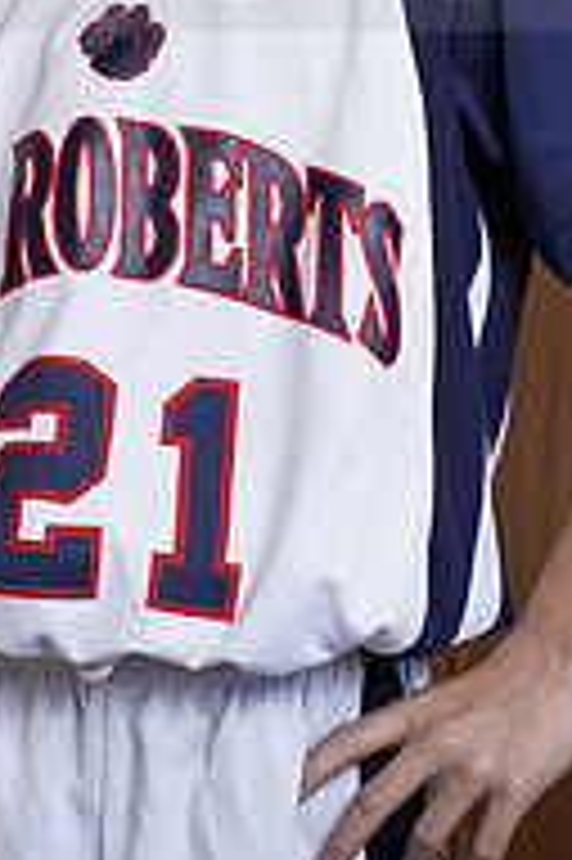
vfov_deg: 7.9
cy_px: -113
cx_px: 117
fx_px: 6160
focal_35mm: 258
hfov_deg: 5.3
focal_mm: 85
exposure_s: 1/250
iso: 200
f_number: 5.6
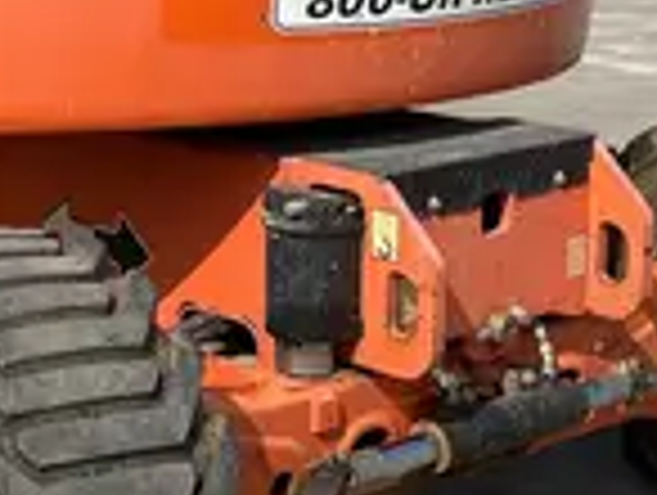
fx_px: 1863
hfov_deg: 18.8
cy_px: -16
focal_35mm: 98
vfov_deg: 14.8
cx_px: -162
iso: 50
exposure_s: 1/3937
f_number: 1.6
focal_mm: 5.96
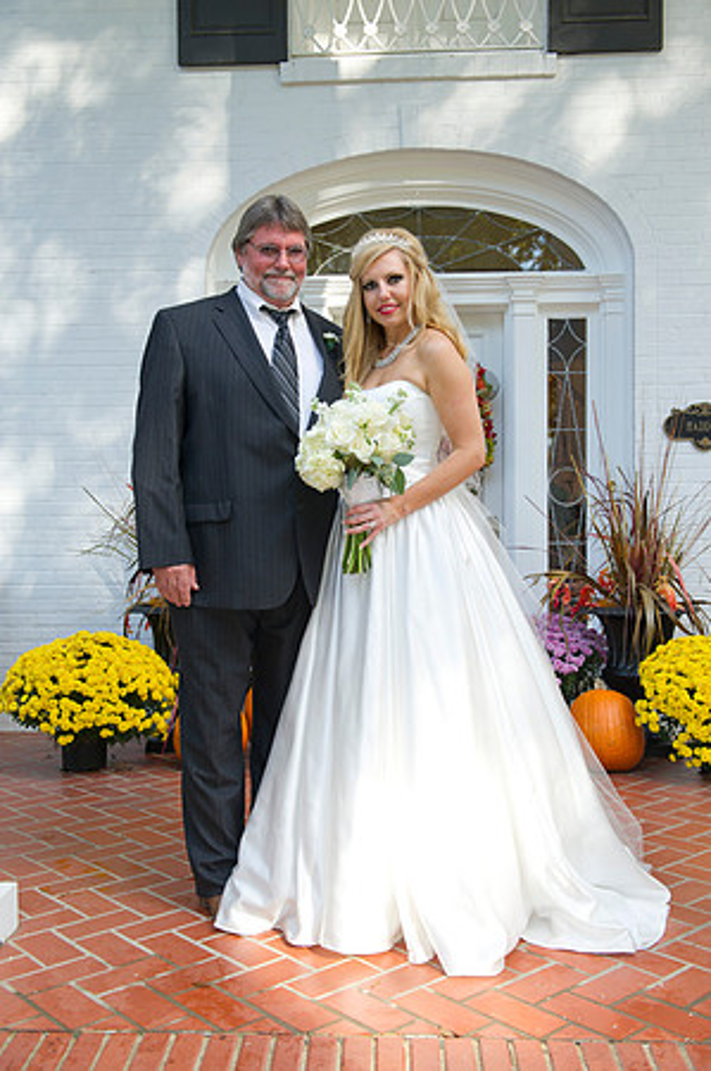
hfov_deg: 36.8
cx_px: 356
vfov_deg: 53.2
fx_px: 1069
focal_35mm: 36
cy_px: 536
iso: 400
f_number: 5.6
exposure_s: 1/250
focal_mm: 36
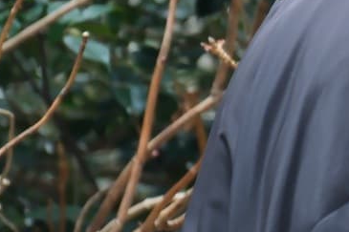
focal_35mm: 414
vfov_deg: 3.3
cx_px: 651
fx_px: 4011
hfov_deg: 4.9
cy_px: 79
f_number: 3.5
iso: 800
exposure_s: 1/250
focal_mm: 70
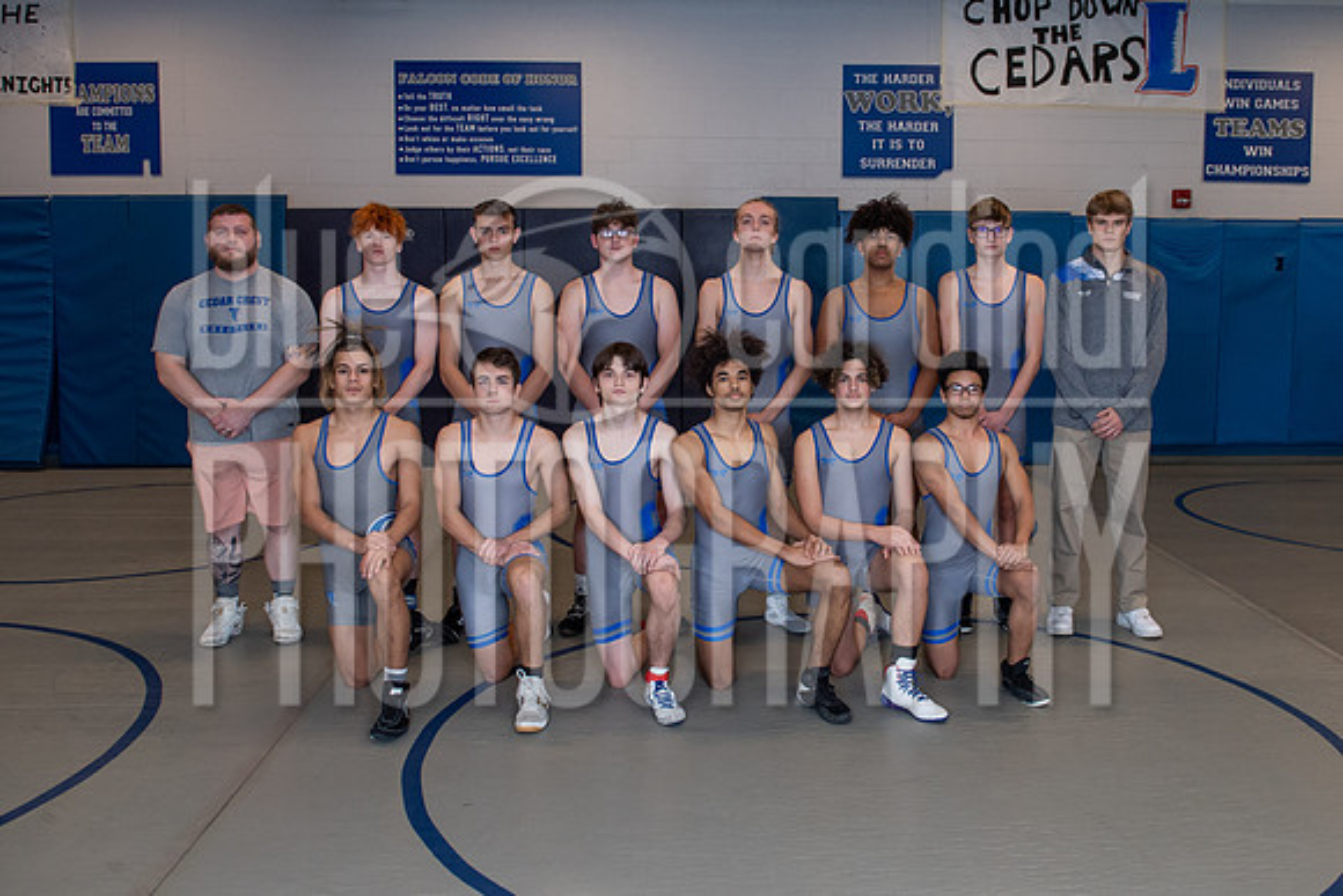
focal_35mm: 33
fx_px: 1247
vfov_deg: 39.5
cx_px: 774
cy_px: 420
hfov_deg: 56.4
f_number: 4
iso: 1250
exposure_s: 1/200
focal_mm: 24
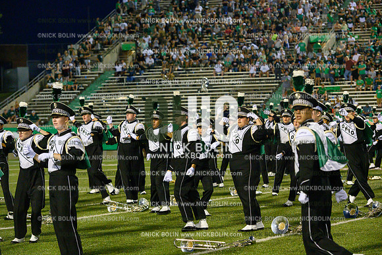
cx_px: 191
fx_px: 1167
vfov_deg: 12.5
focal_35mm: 110
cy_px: 128
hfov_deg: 18.6
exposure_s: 1/1600
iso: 10000
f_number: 4
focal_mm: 110
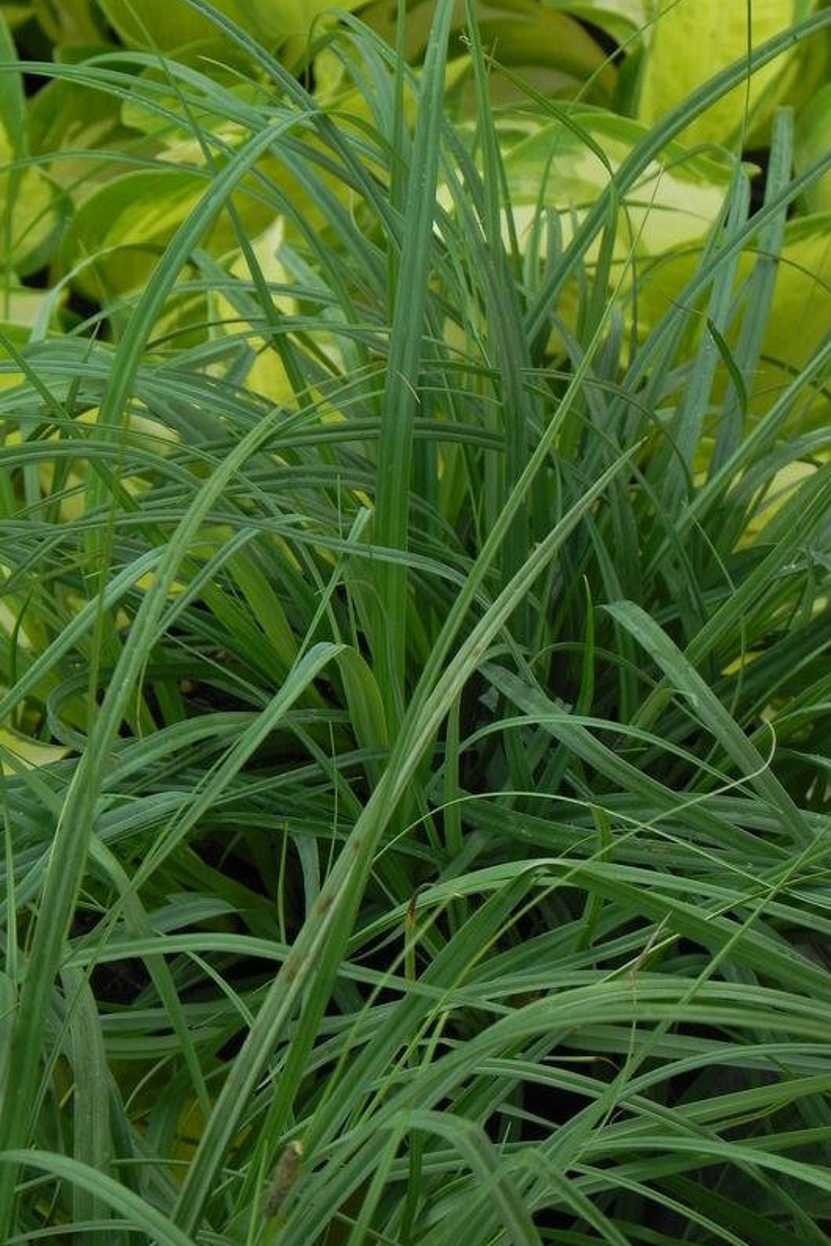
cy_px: 621
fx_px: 7686
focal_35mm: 222
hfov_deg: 6.2
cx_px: 370
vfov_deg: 9.3
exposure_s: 1/160
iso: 160
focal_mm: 37.7
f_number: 5.6
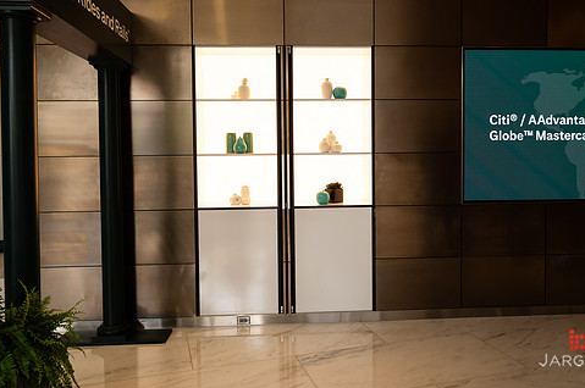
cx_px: 314
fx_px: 503
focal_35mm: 31
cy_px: 160
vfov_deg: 42.1
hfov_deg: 60.3
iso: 250
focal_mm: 24
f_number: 3.2
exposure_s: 1/200
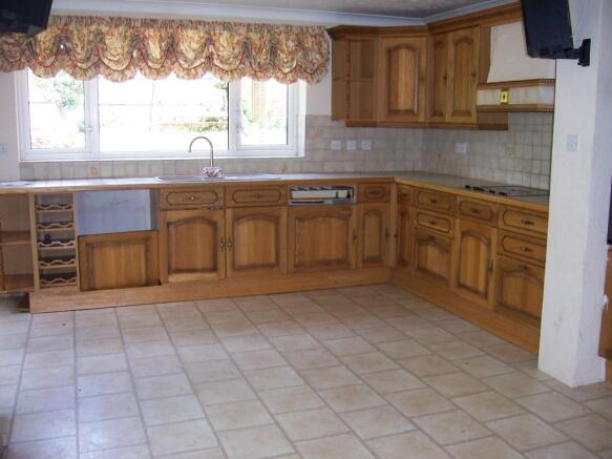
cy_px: 230
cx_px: 306
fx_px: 636
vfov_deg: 39.6
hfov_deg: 51.4
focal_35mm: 36
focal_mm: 6
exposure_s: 1/60
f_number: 3
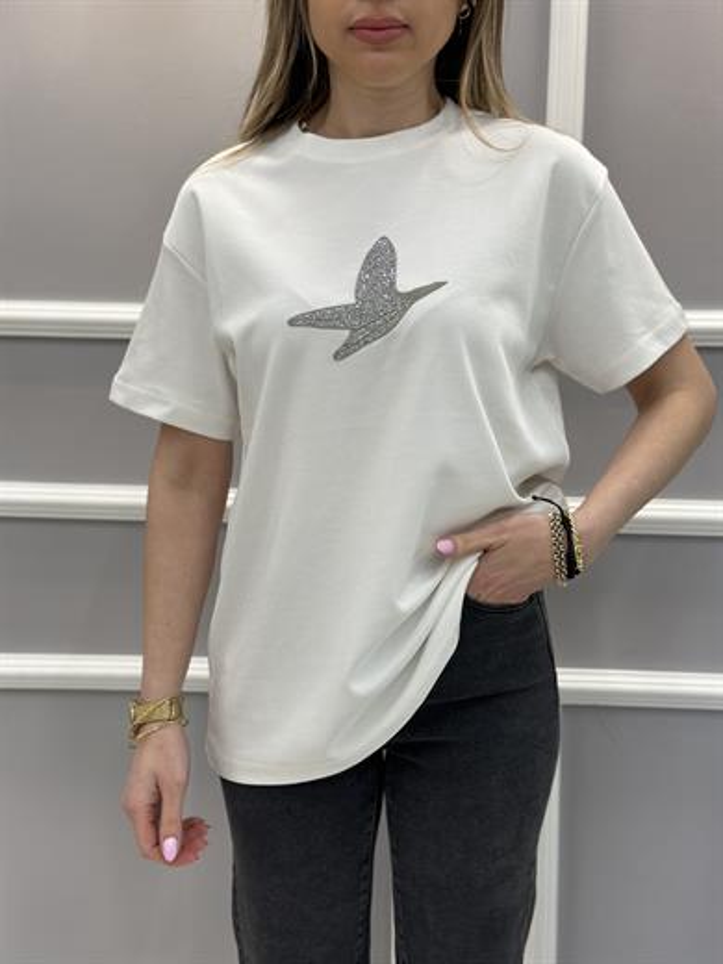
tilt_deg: -7.2
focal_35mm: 48
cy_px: 482
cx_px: 362
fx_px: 1337
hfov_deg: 30.3
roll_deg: -1.8
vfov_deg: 39.7
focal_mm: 6.86
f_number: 1.78
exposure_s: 1/109
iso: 64
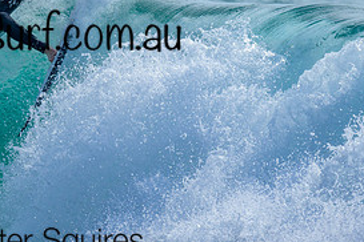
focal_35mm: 1765
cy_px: 10
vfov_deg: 0.8
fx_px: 17845
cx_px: 54
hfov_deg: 1.2
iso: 200
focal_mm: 800
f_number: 6.3
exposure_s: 1/2000
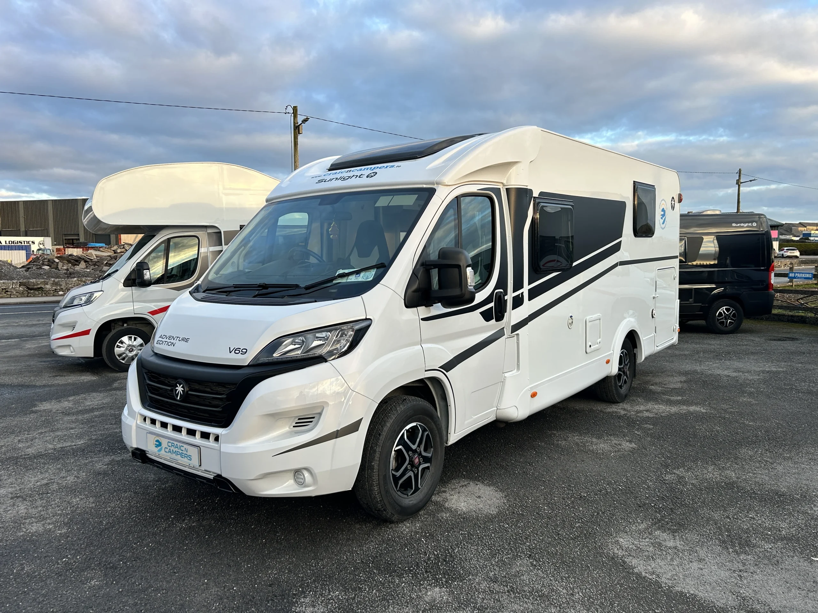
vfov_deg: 53.1
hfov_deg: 67.3
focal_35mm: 26
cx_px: 409
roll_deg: +0.4
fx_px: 614
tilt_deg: -5.6
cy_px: 306
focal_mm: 5.7
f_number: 1.5
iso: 50
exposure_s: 1/337
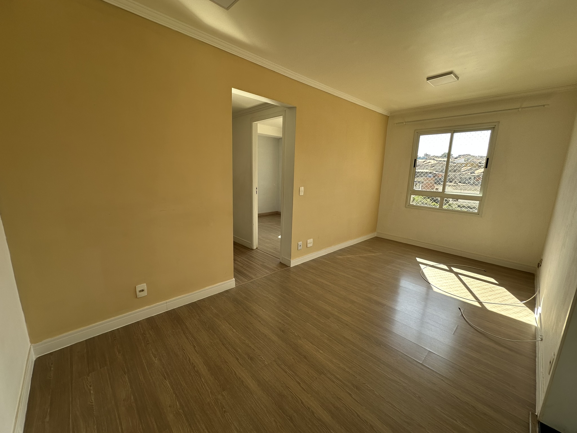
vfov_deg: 85.7
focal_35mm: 14
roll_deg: -1.9
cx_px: 288
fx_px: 233
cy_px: 216
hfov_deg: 102.1
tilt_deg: -10.7
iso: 40
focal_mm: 2.22
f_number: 2.2
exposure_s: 1/150
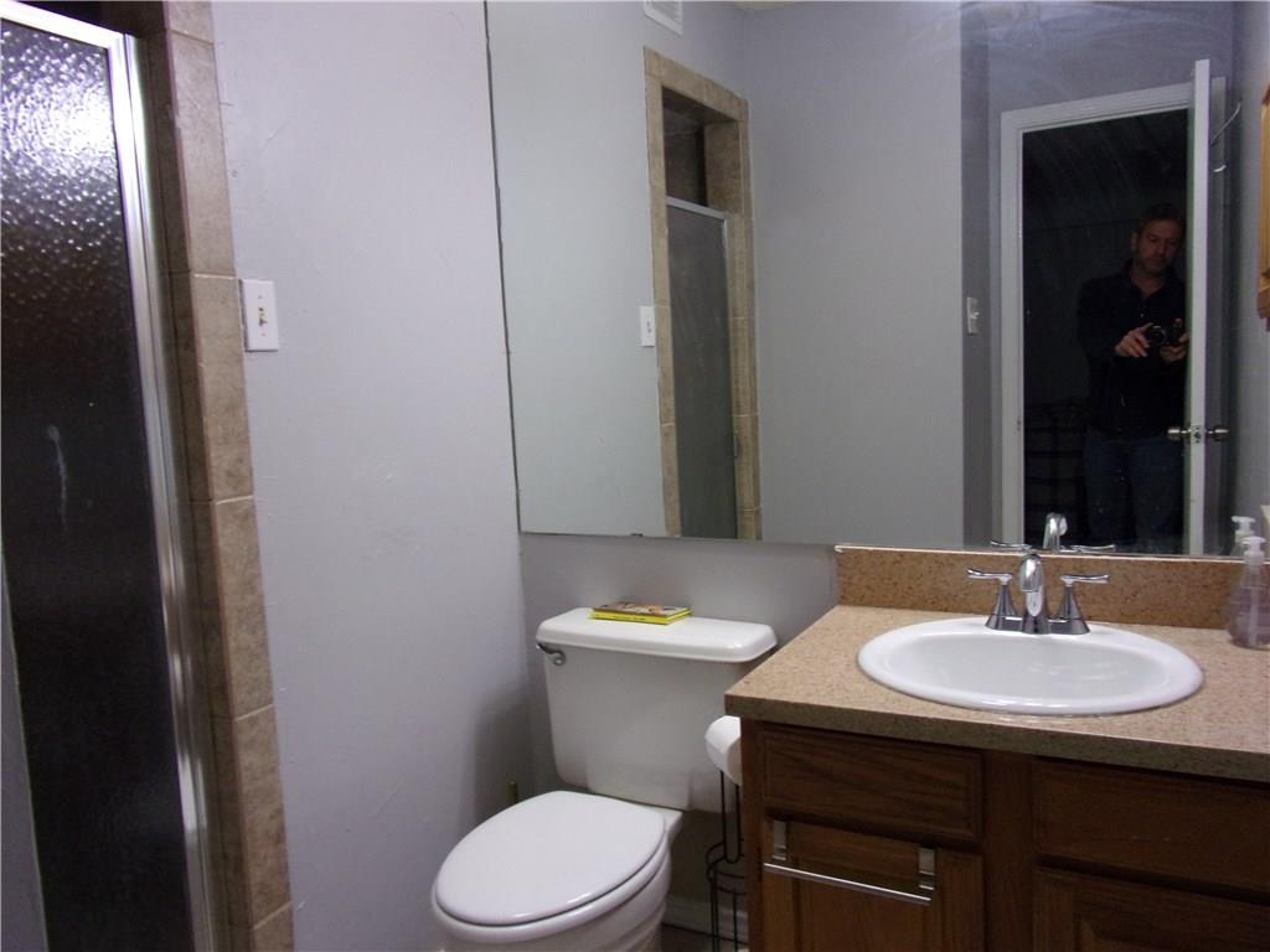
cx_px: 635
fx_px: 881
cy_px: 476
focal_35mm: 24
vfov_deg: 56.8
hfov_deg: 71.6
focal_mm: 4.3
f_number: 3.3
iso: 200
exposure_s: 1/30
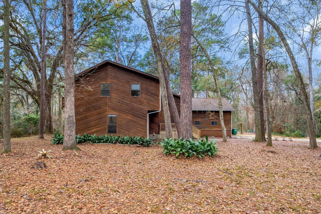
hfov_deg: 84.0
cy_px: 107
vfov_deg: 61.9
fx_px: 178
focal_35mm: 20
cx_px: 160
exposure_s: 1/70
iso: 320
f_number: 8
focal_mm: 13.2
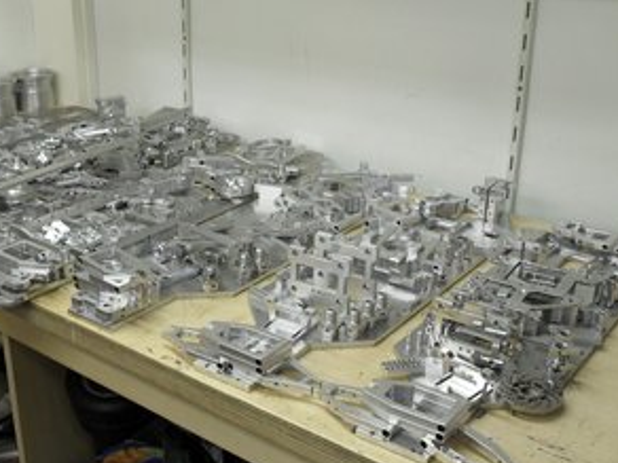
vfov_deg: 30.3
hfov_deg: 39.3
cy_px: 247
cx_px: 222
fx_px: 857
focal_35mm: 48
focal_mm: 6.2
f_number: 2.8
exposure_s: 1/30
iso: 100
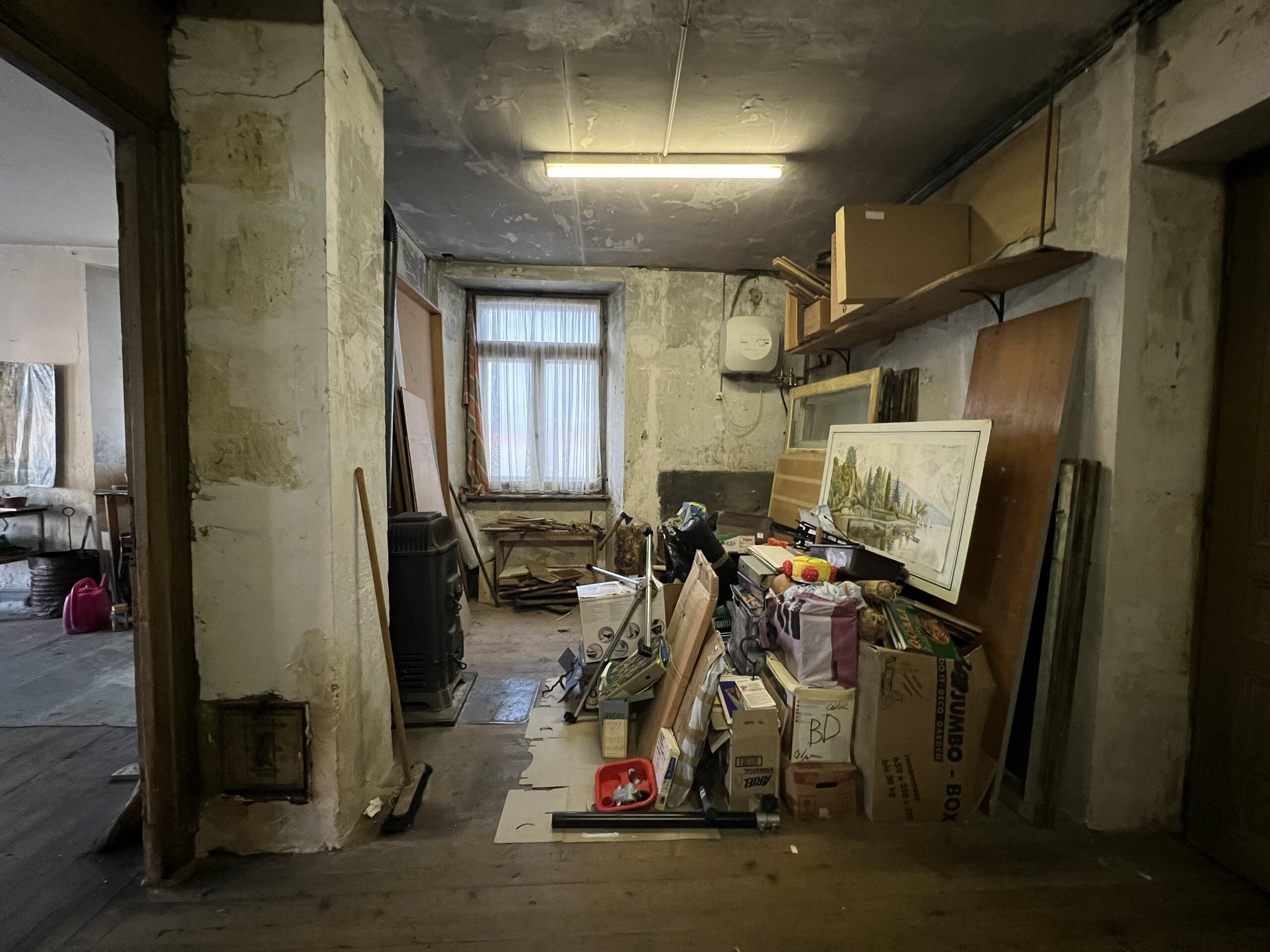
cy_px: 476
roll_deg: -1.2
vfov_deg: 89.9
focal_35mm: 13
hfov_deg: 106.2
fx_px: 477
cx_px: 635
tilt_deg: -4.0
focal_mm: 1.57
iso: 800
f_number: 1.8
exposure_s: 1/50
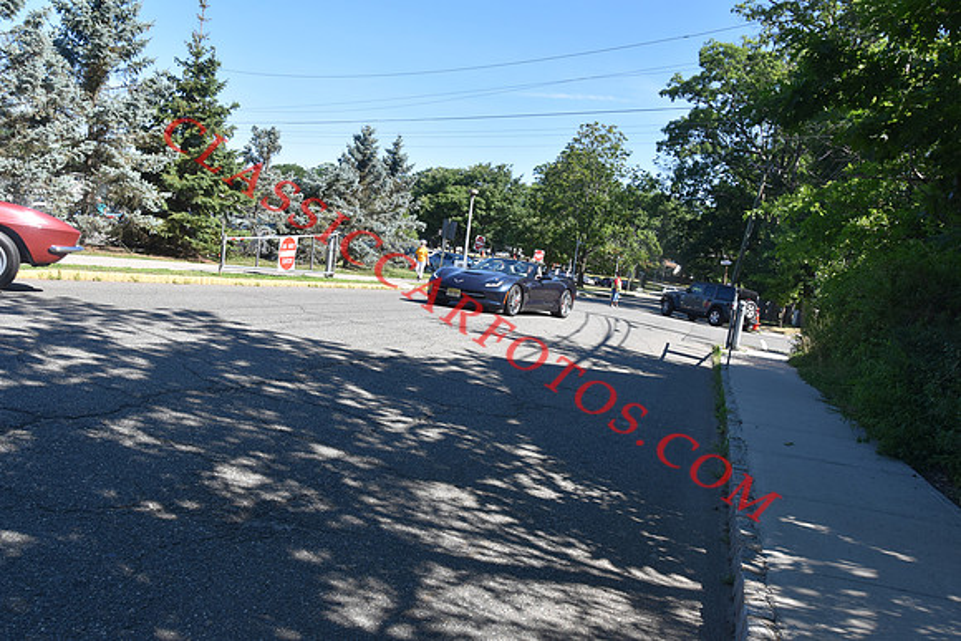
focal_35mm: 27
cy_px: 320
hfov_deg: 67.4
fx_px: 721
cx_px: 480
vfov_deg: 48.0
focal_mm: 18
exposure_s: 1/250
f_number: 8
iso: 200
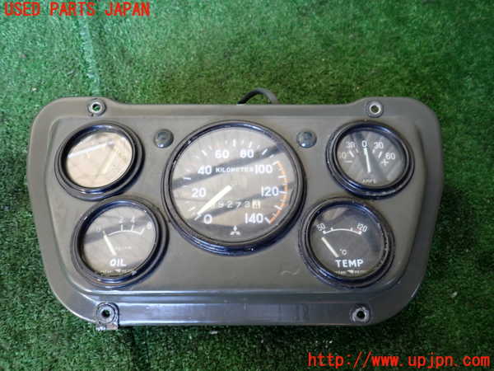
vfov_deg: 54.9
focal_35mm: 25
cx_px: 247
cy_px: 186
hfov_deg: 69.4
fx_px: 357
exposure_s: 1/30
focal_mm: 4.5
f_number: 2
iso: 200
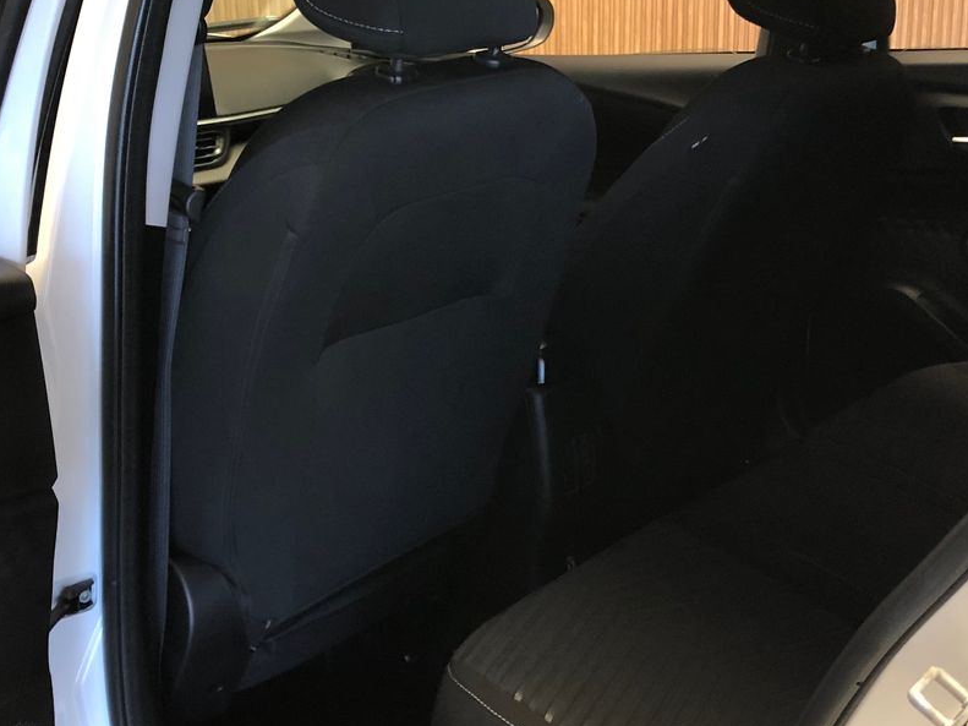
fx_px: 1426
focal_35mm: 51
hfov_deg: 37.5
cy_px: 354
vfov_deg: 28.6
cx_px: 466
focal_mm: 4
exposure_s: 1/15
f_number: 1.8
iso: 50
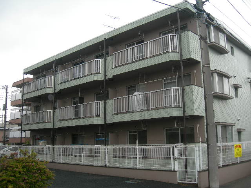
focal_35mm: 38
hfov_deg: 49.0
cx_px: 126
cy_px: 94
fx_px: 276
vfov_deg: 37.7
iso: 50
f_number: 2.8
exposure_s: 1/65.4
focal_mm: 7.8
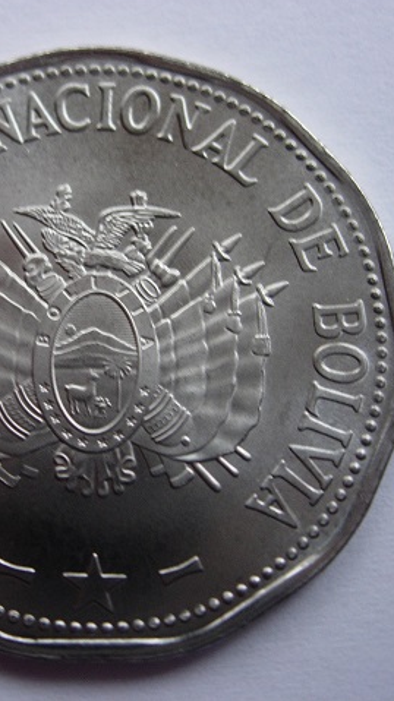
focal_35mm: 56
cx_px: 73
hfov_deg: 21.1
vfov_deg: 37.2
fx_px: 1041
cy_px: 348
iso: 86
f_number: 2.8
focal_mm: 7.8
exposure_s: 1/32
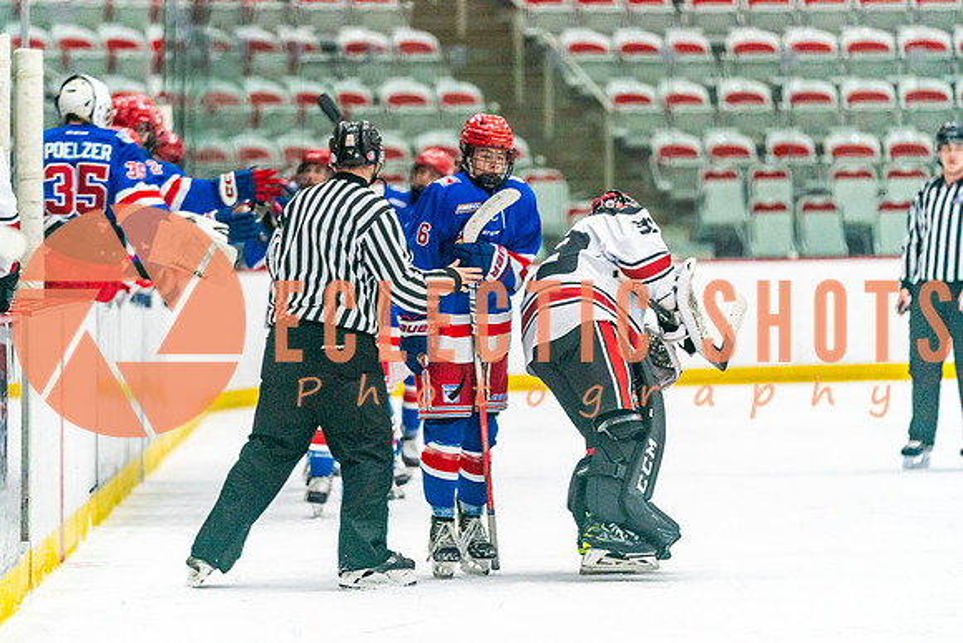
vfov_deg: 5.8
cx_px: 434
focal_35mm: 237
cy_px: 308
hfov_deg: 8.7
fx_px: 6340
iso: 3200
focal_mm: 200
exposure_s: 1/1000
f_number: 2.8
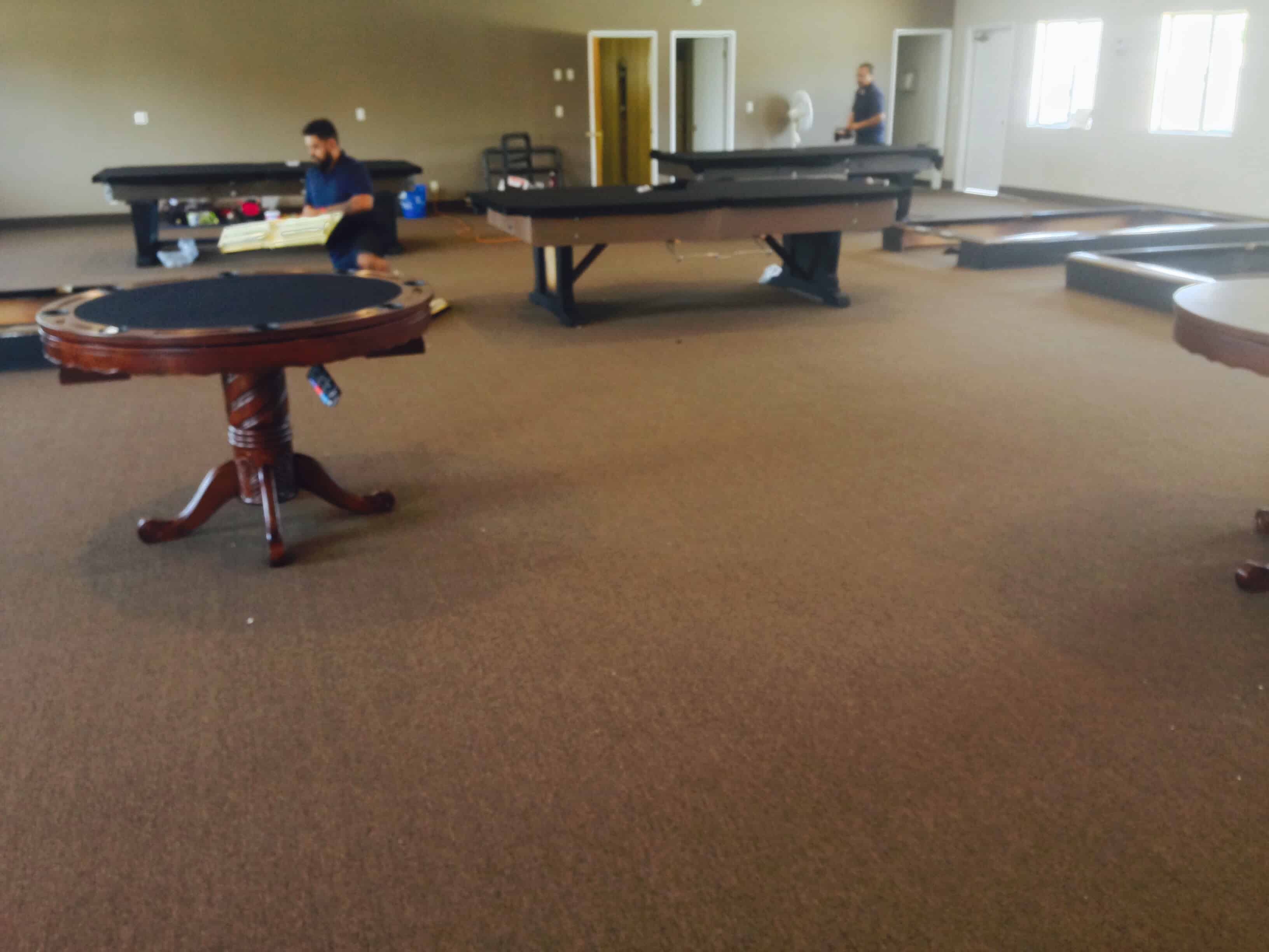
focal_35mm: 33
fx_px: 1210
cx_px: 634
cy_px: 476
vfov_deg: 42.9
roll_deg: +1.0
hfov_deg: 55.4
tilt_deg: -18.0
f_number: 2.4
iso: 80
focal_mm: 4.12
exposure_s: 1/20
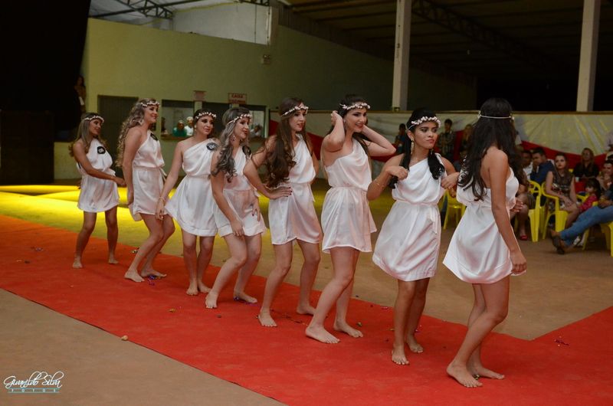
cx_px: 306
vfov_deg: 31.8
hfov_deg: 46.5
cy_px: 203
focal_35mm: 42
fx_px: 714
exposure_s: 1/125
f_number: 2.8
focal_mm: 28
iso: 3200
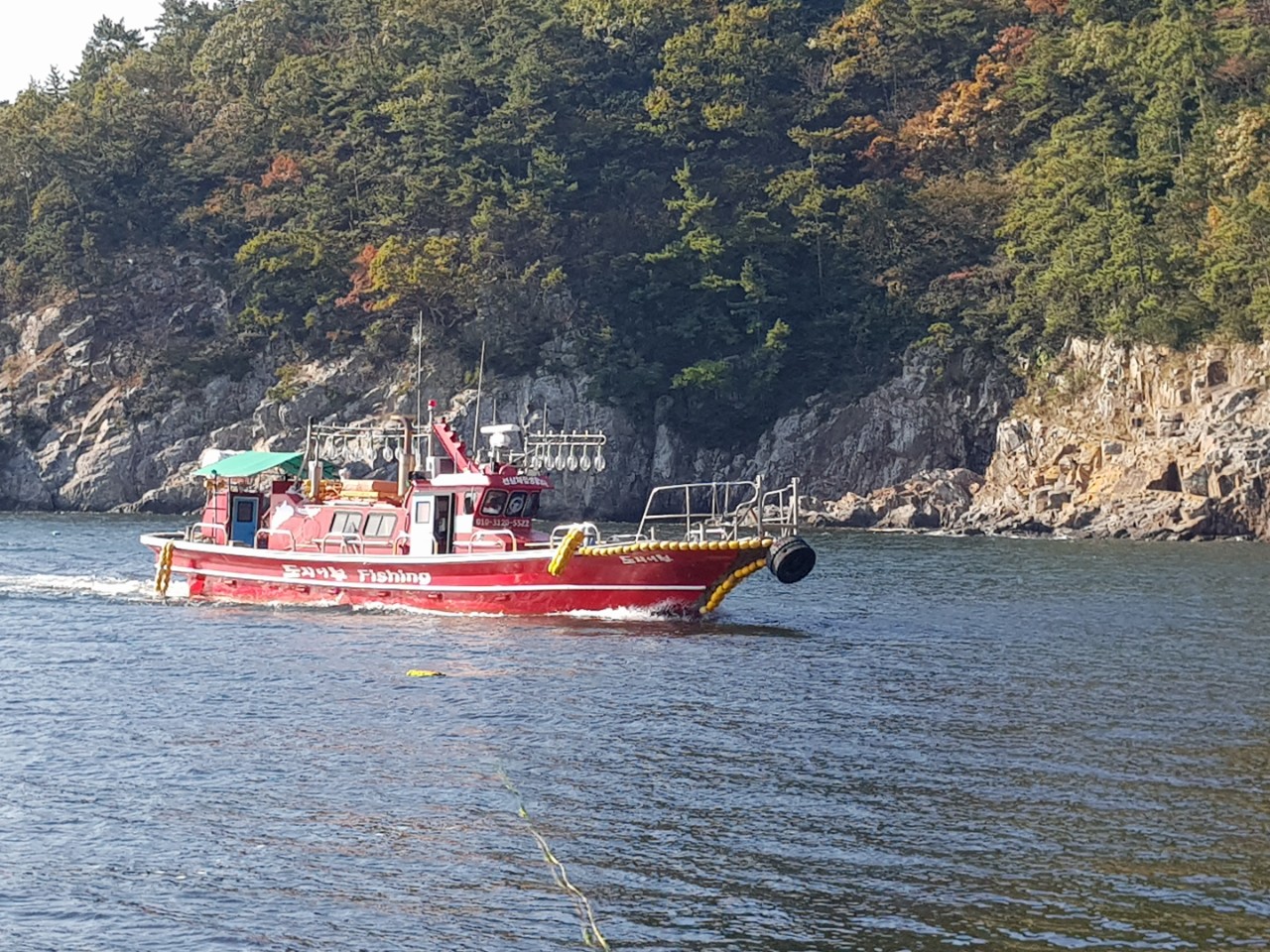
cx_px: 635
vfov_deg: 53.1
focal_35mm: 26
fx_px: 954
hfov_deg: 67.3
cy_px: 476
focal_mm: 4.2
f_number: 1.7
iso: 40
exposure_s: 1/1000
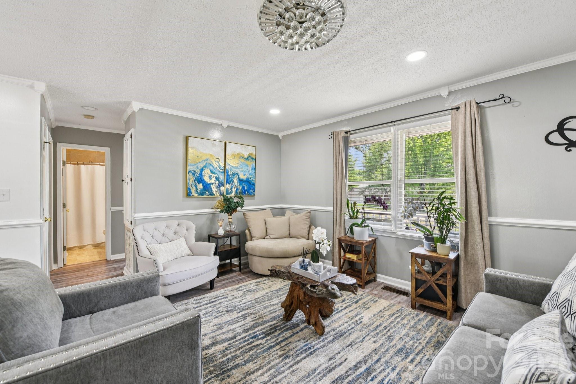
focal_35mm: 14
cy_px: 192
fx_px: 224
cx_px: 288
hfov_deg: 104.3
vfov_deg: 81.2
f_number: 8
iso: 200
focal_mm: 14
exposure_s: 1/15
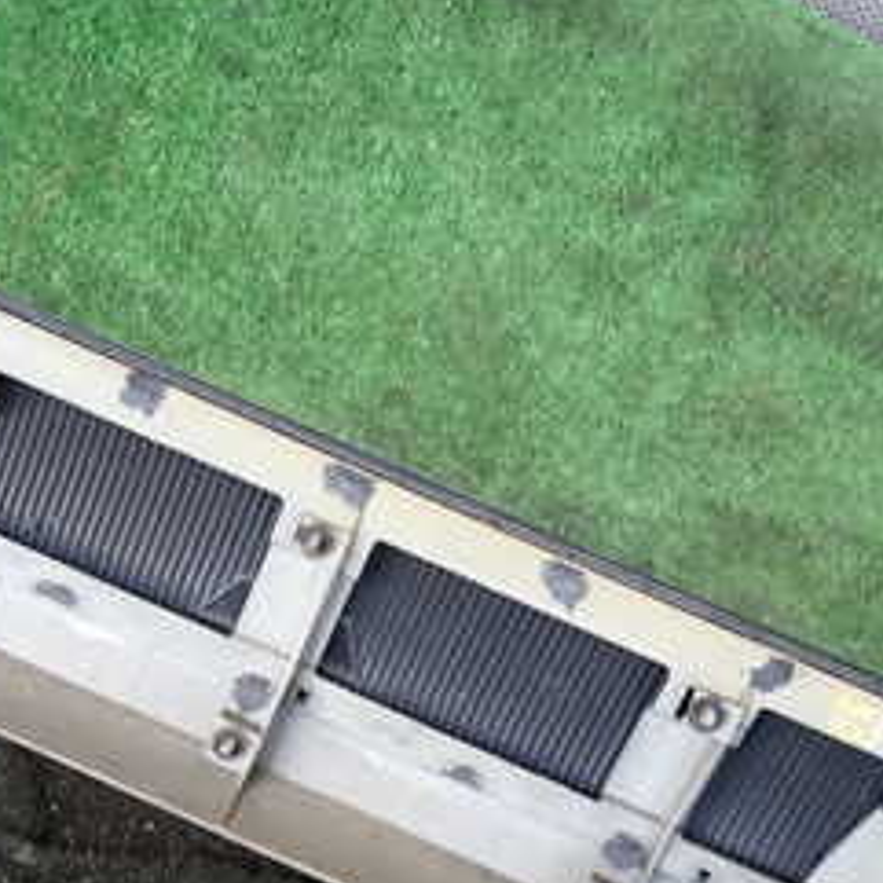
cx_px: 286
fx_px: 1587
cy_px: 550
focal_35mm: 55
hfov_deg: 30.8
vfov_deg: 31.0
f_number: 2
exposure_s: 1/60
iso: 100
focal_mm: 4.5
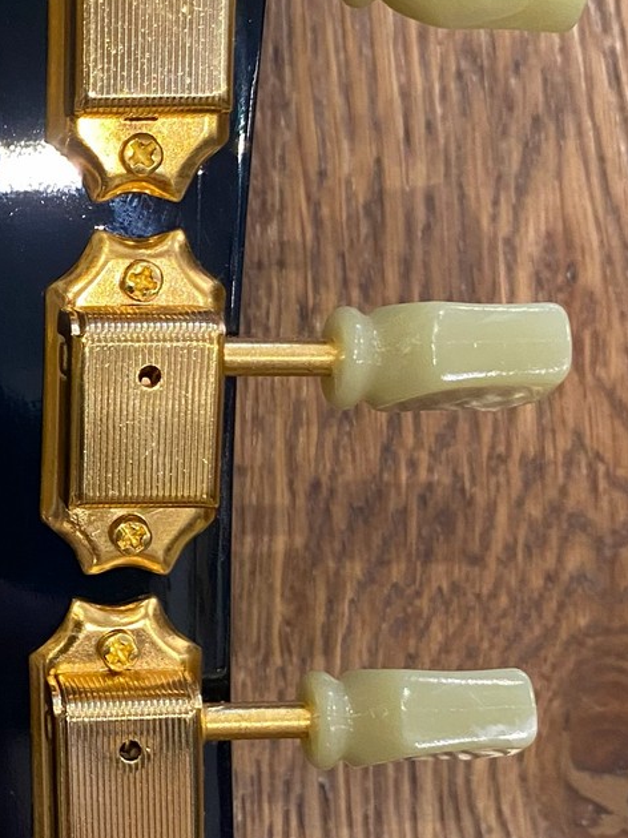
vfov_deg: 27.3
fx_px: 1719
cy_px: 512
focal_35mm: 71
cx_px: -126
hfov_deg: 19.5
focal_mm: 4.25
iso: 400
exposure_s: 1/60
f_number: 1.8
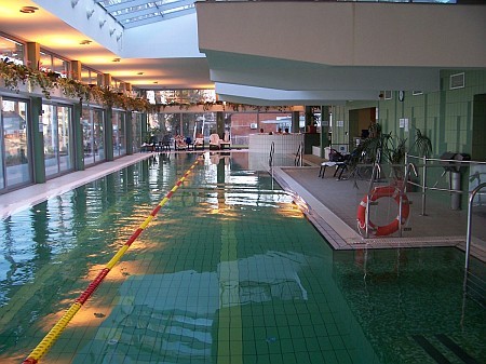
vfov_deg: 41.8
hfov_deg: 54.0
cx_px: 243
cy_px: 182
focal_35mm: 34
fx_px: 477
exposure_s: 1/60
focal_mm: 5.6
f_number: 2.7
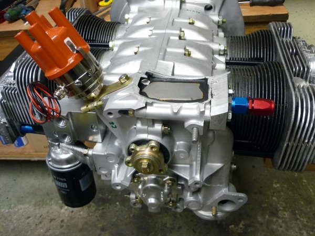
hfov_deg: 55.4
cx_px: 158
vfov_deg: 42.9
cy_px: 118
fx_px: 300
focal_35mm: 33
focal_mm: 5.5
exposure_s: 1/30
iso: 320
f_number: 2.8
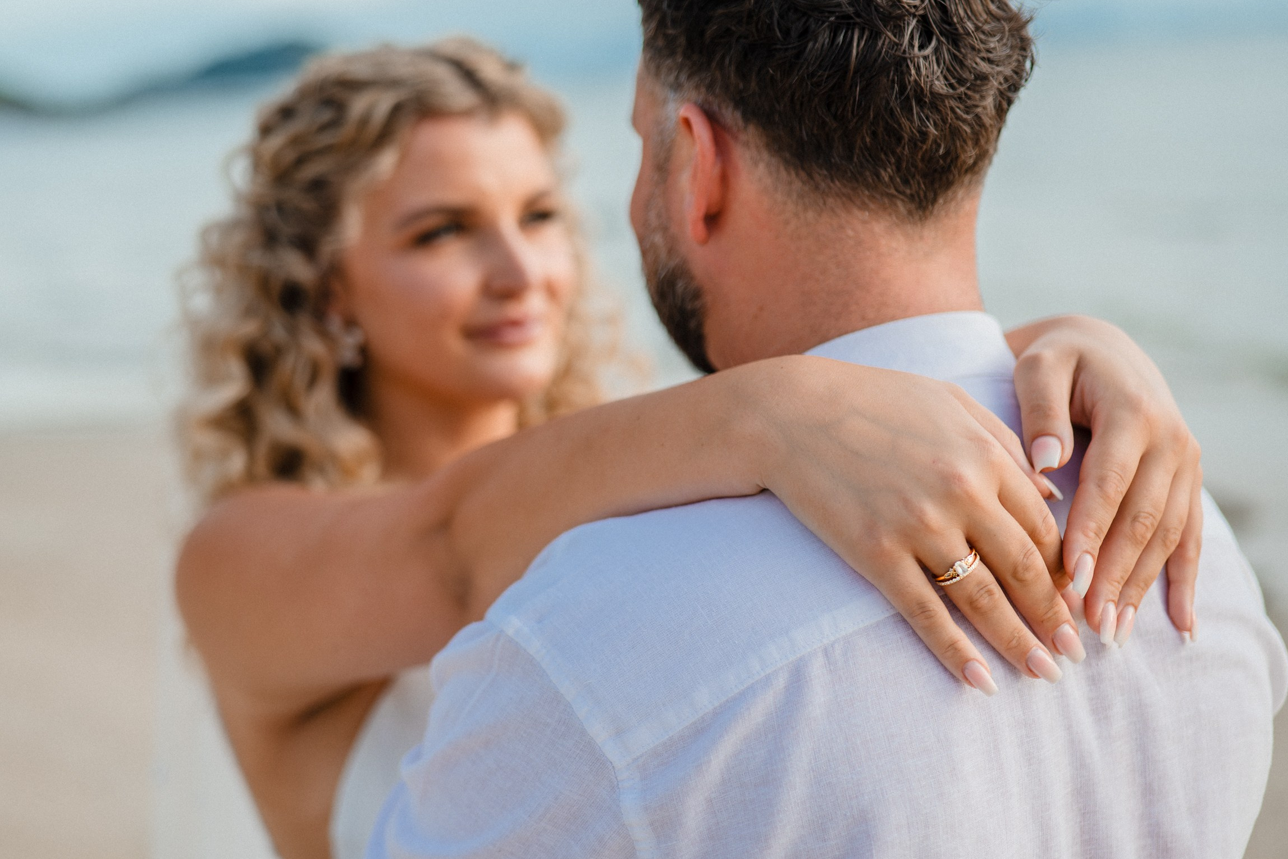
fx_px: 2039
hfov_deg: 35.0
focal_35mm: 57
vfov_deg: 23.8
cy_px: 417
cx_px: 557
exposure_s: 1/400
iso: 160
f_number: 2
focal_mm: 50
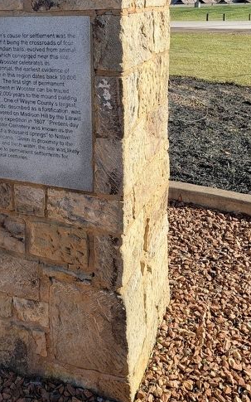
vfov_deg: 45.3
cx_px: 60
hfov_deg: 30.0
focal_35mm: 42
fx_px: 460
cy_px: 91
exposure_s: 1/319
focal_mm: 6.7
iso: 16
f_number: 1.8
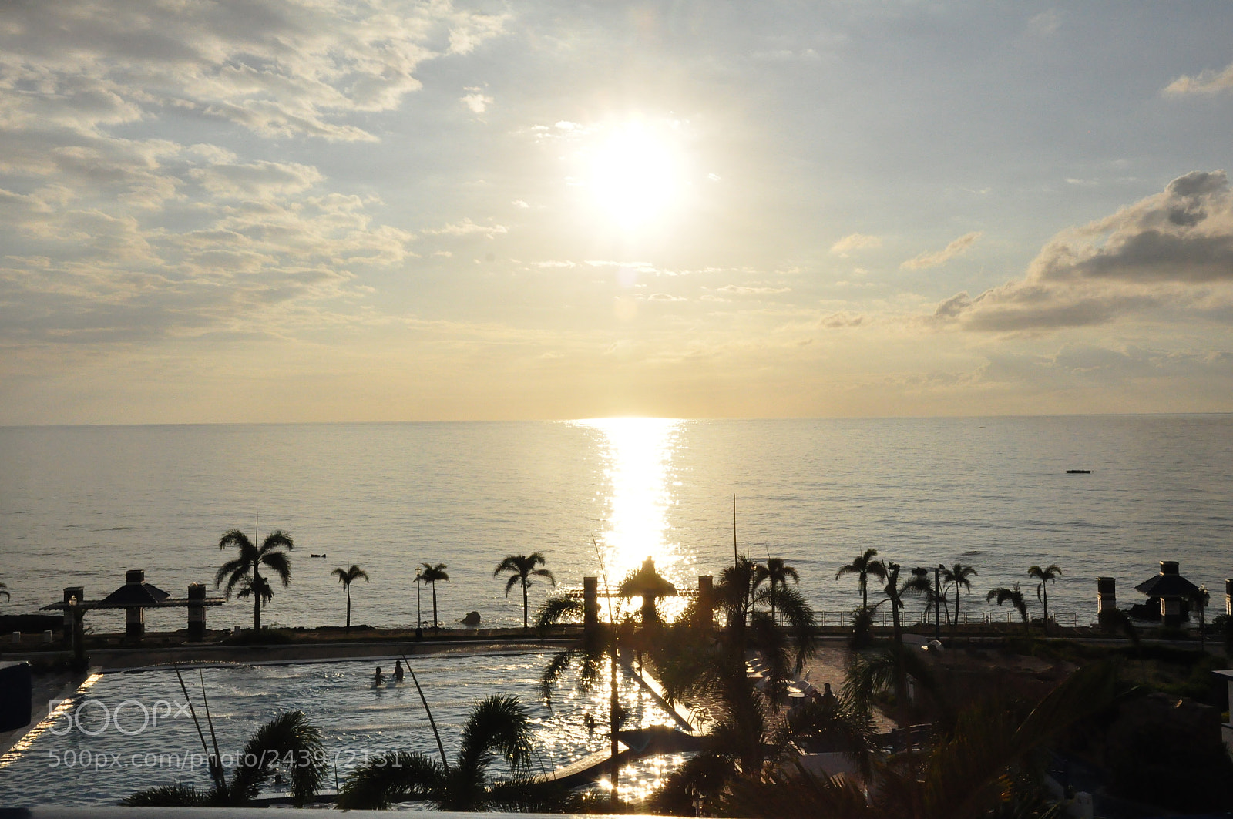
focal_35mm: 42
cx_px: 616
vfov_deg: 31.8
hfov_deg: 46.4
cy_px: 410
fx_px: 1437
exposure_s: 1/4000
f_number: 18
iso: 1600
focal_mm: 28
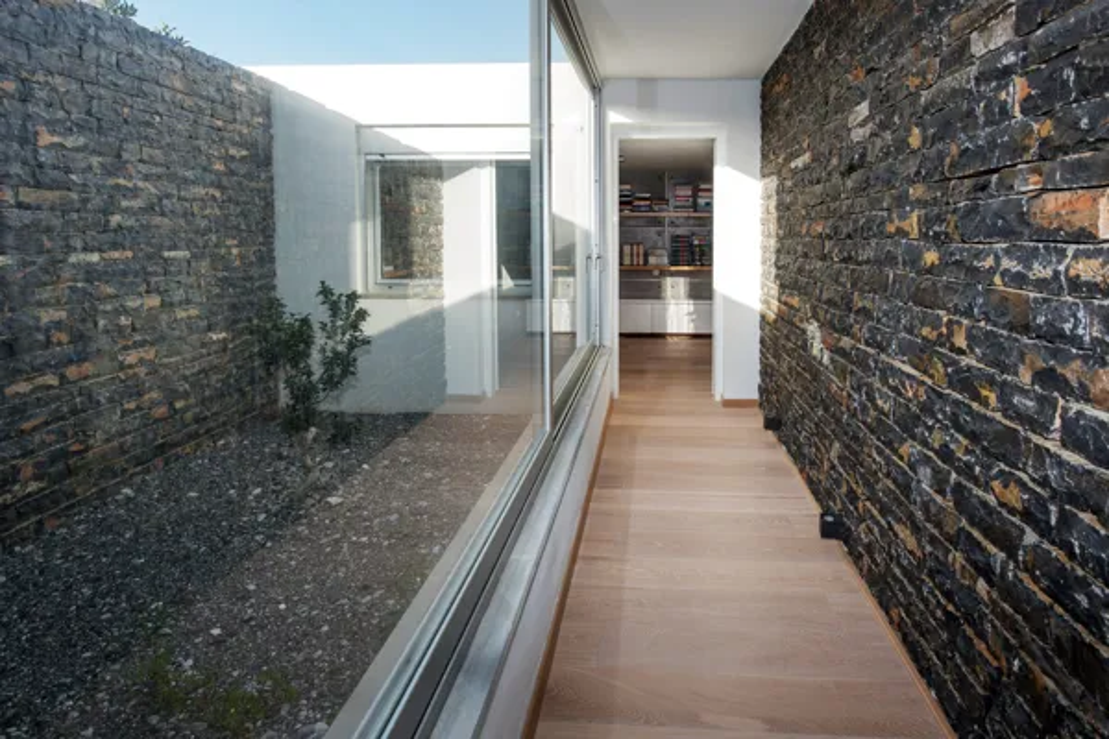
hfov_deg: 84.0
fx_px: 616
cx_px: 554
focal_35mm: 20
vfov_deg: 61.9
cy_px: 370
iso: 200
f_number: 8
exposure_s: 1/100
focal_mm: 20
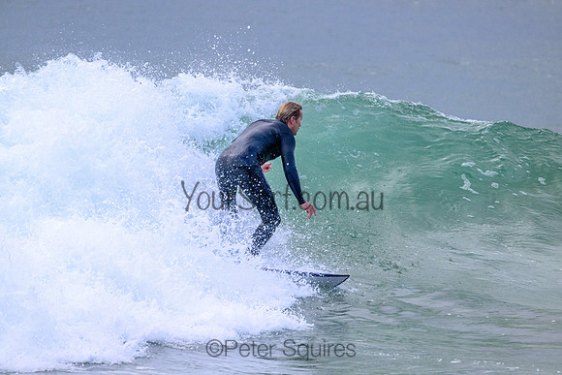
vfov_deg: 2.2
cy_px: 188
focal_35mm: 620
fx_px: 9681
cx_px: 281
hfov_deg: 3.3
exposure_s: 1/1600
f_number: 11
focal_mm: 620
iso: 3200
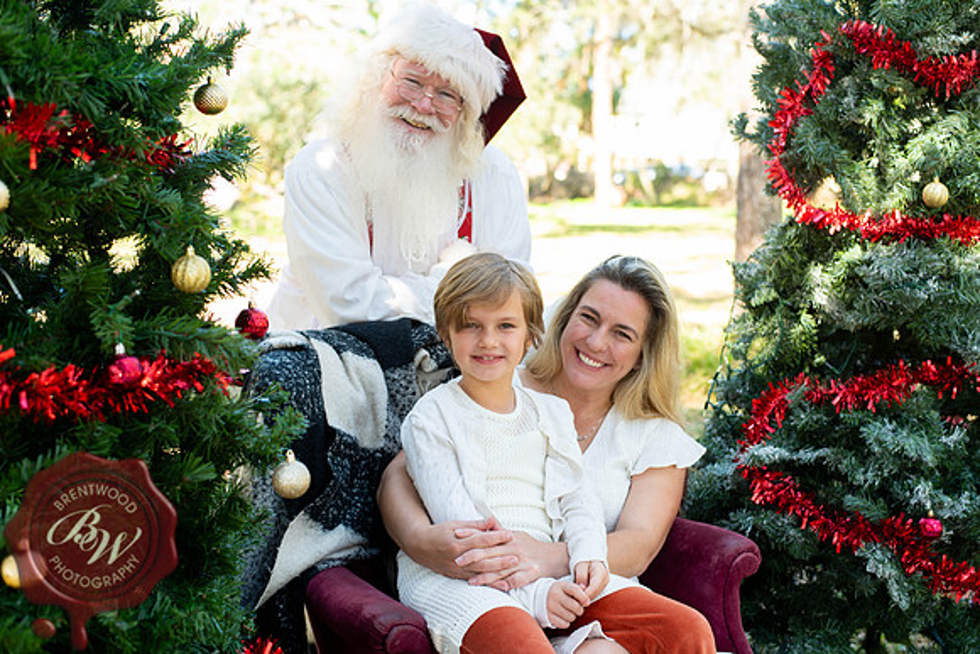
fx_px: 1361
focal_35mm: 50
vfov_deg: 27.0
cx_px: 490
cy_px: 327
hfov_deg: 39.6
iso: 100
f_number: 4
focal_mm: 50
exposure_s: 1/60
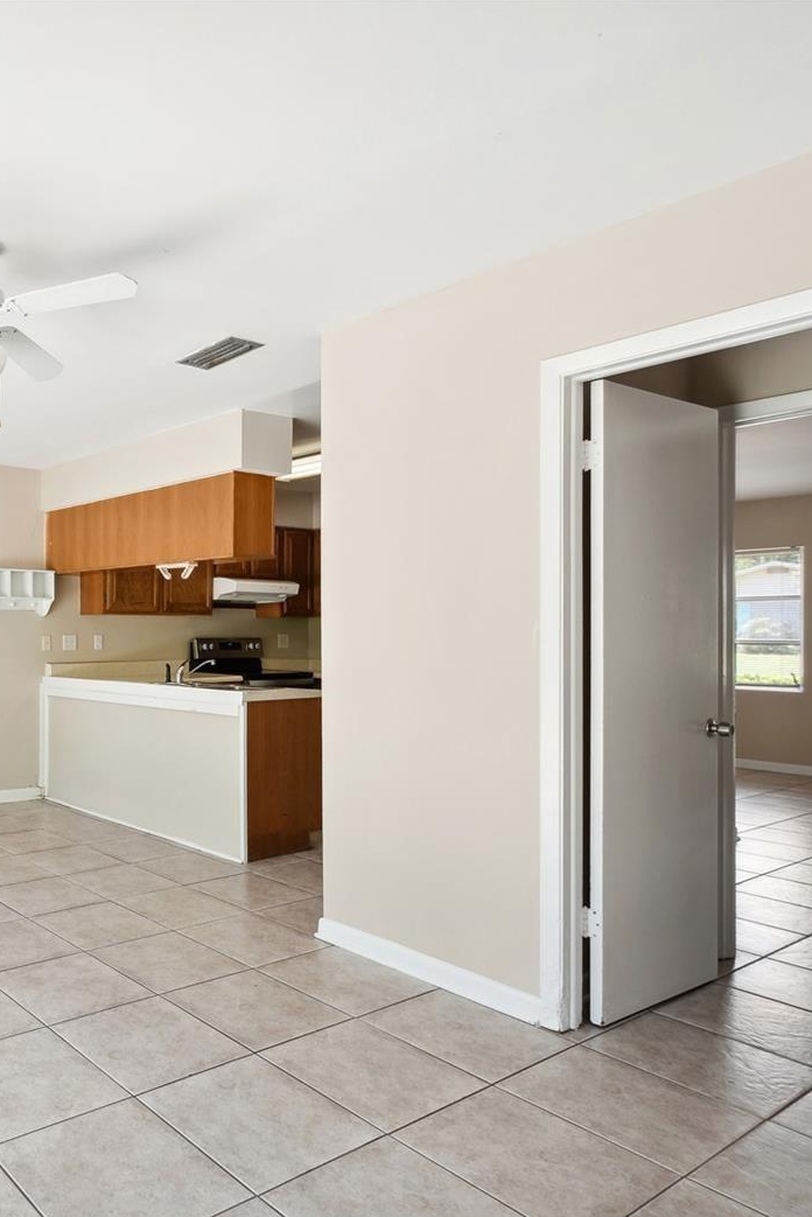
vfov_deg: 76.1
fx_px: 778
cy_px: 617
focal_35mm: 23
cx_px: 26
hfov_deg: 47.2
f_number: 8
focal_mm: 10
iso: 200
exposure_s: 1/20
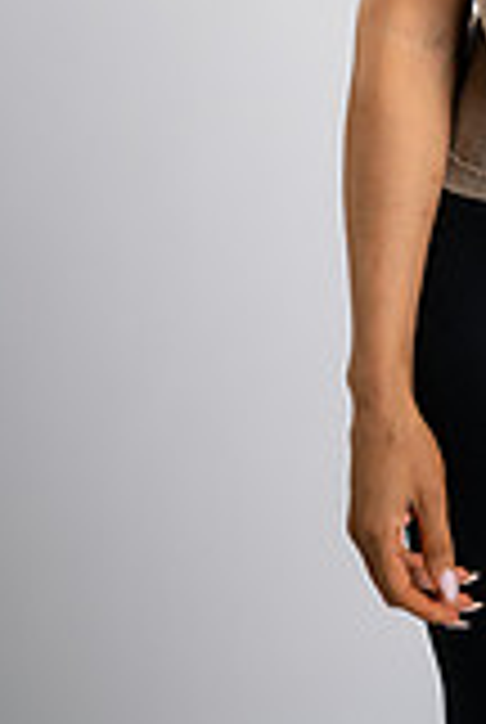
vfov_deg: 8.5
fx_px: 4778
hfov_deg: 5.8
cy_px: -256
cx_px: 670
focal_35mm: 237
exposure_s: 1/160
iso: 200
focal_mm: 85
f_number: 4
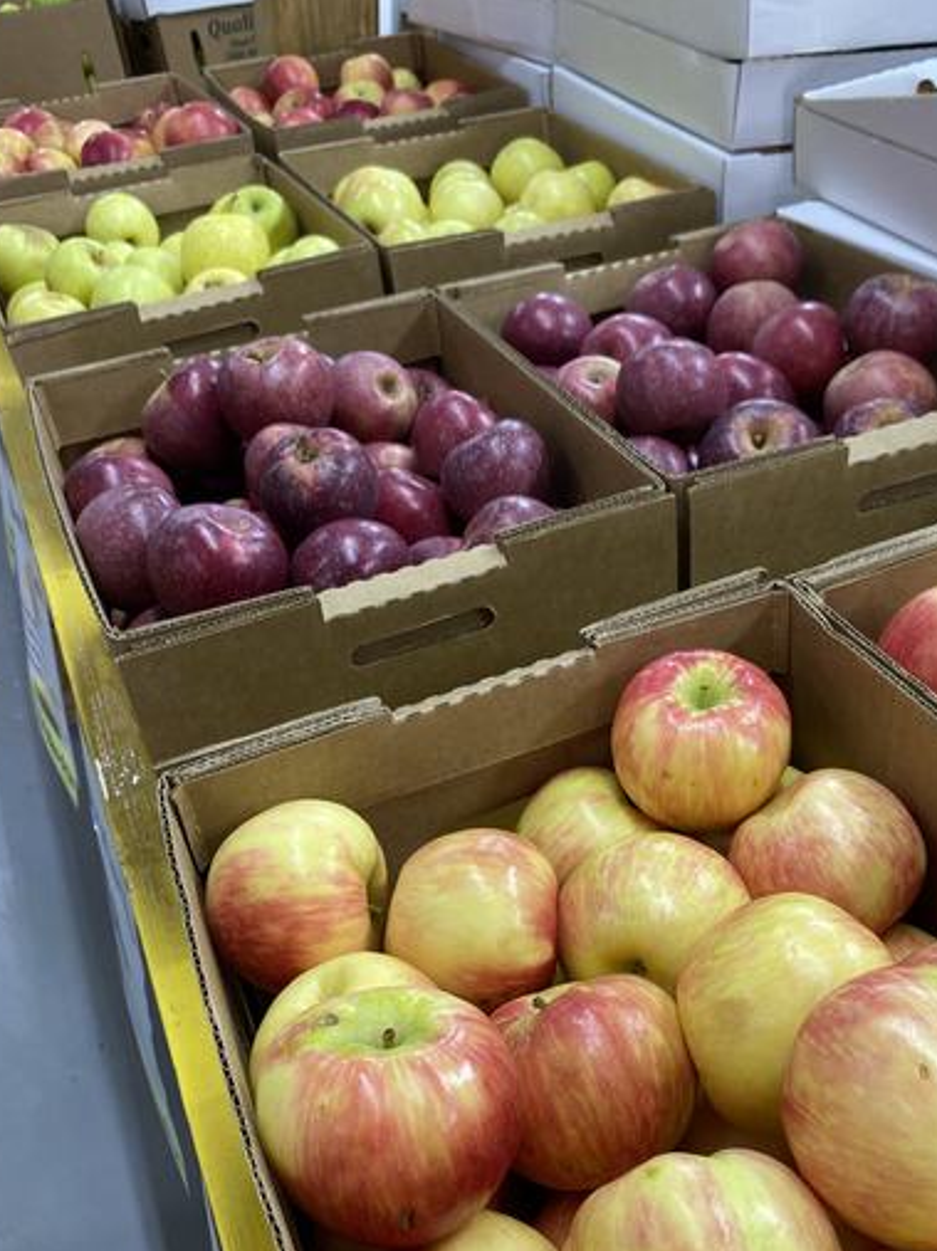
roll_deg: -3.6
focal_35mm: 36
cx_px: 533
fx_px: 1300
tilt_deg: -34.6
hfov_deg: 39.5
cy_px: 821
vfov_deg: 50.6
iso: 80
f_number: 1.8
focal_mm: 4.25
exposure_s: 1/60
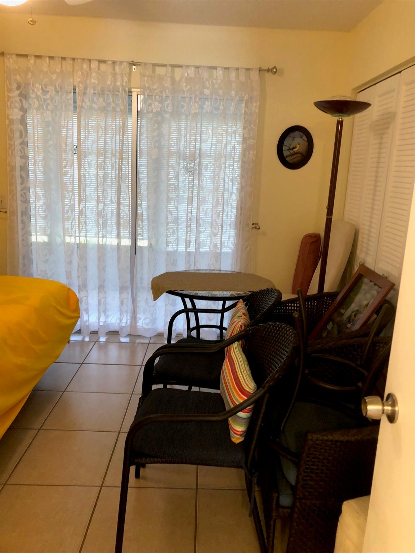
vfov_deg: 63.4
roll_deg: -3.3
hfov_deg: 49.7
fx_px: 448
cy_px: 276
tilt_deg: -13.8
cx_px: 208
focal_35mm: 28
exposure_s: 1/15
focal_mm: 3.99
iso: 50
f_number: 1.8
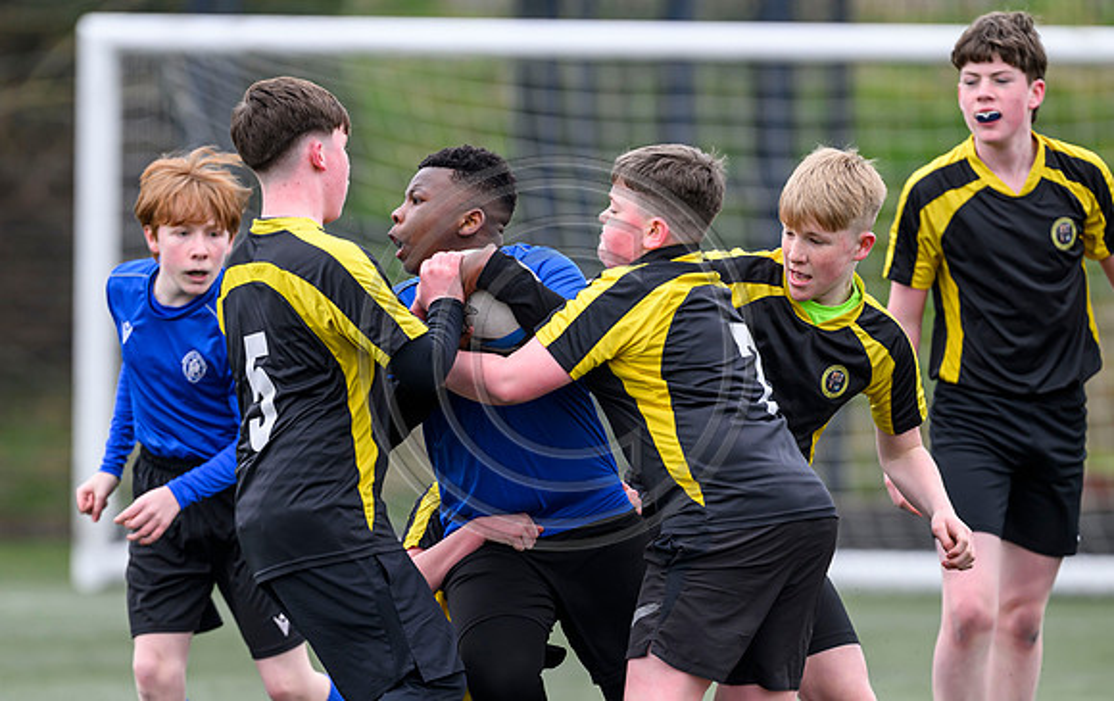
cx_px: 538
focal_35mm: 548
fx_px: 16678
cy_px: 478
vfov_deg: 2.4
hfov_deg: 3.8
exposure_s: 1/1250
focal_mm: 400
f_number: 3.5
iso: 500
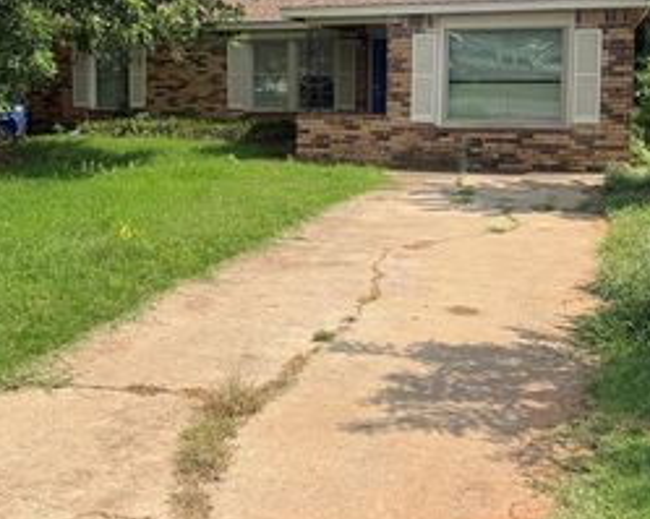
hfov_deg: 39.4
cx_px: 266
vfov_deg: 31.6
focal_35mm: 47
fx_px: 904
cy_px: 142
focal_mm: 6.76
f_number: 1.78
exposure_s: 1/3279
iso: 80
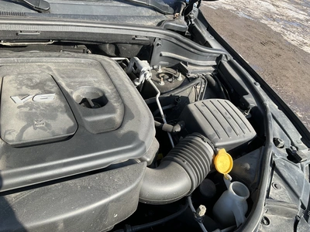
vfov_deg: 48.2
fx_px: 260
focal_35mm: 29
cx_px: 155
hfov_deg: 61.7
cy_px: 116
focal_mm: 3
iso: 25
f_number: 1.8
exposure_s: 1/540
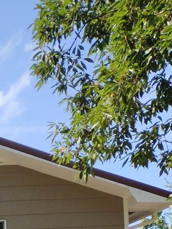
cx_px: -177
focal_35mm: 113
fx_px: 749
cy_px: 403
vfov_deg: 15.2
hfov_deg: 11.7
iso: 100
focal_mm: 4.71
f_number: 1.7
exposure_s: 1/1697
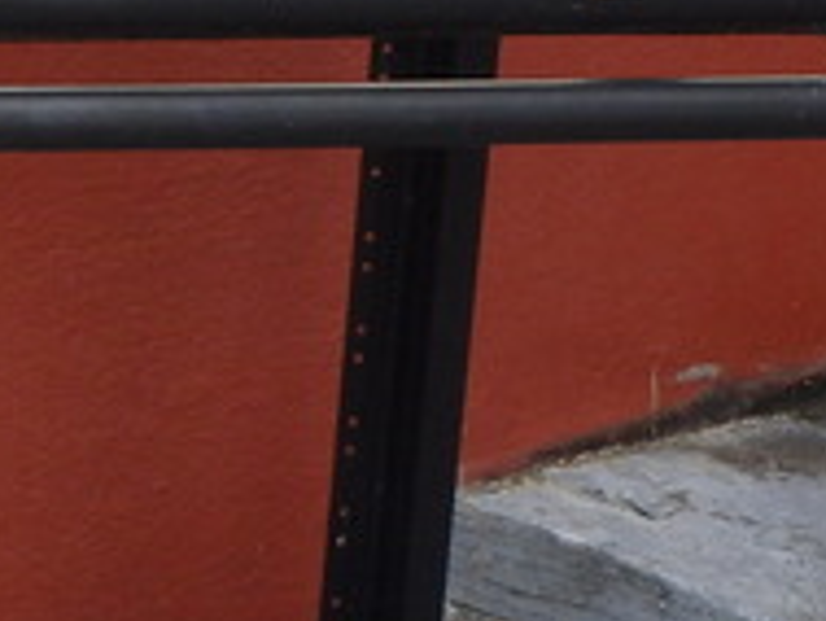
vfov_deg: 7.0
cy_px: -485
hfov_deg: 9.4
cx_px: -267
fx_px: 4943
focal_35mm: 207
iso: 160
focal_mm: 8.7
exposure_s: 1/80
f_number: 5.2
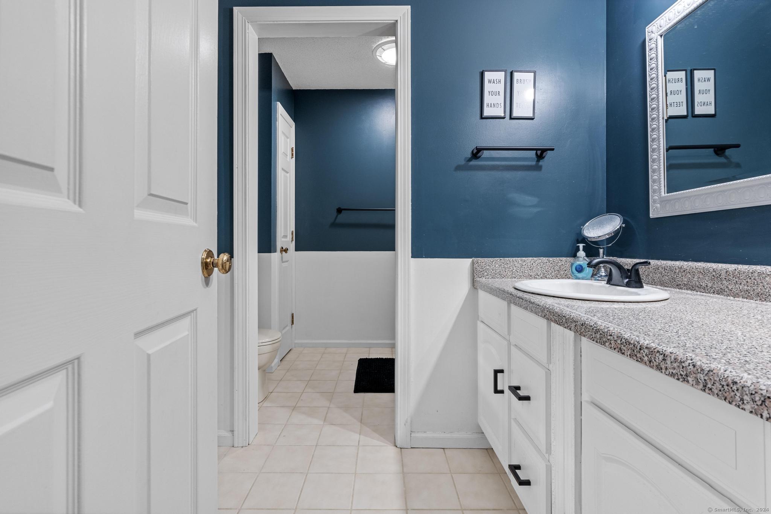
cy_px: 257
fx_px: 343
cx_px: 386
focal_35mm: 16
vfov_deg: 73.7
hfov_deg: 96.7
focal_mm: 16
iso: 1000
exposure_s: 1
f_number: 9
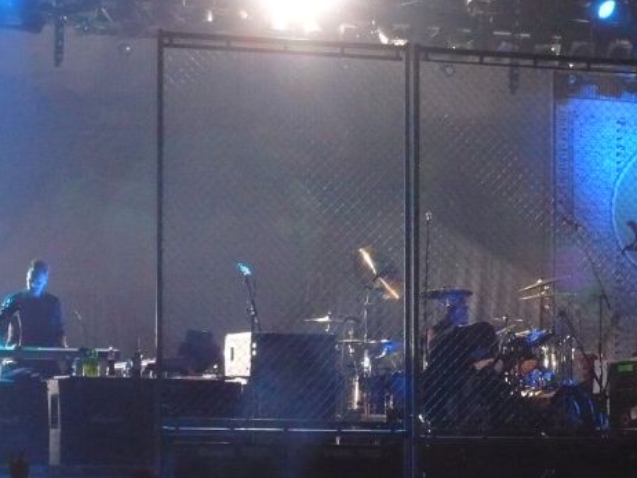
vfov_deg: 8.6
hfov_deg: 11.4
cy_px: 298
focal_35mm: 173
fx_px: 3185
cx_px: 203
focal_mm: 16.4
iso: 640
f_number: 5.6
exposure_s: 1/30
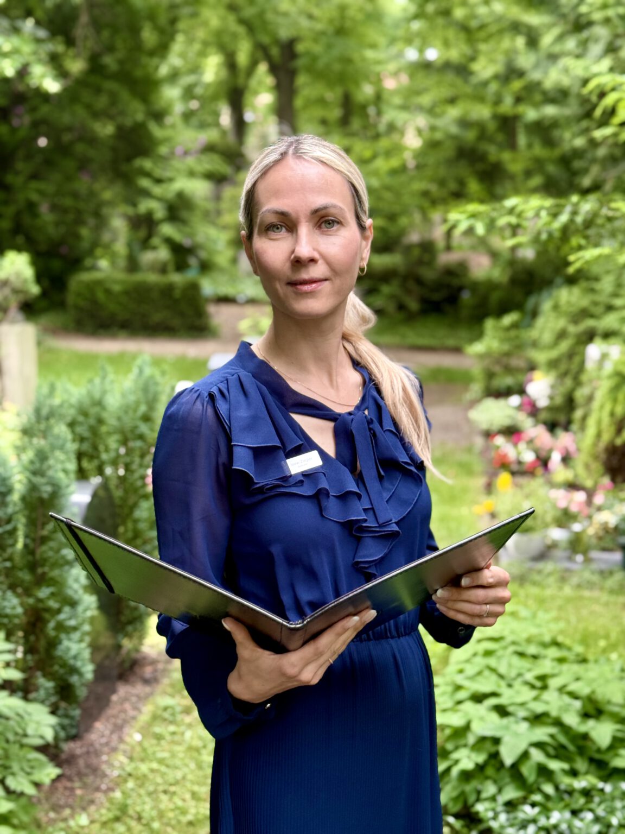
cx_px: 312
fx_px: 1156
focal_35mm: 48
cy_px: 417
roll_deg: -1.1
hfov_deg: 30.3
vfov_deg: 39.7
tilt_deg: -10.0
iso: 50
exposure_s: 1/145
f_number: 1.78
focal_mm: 6.76
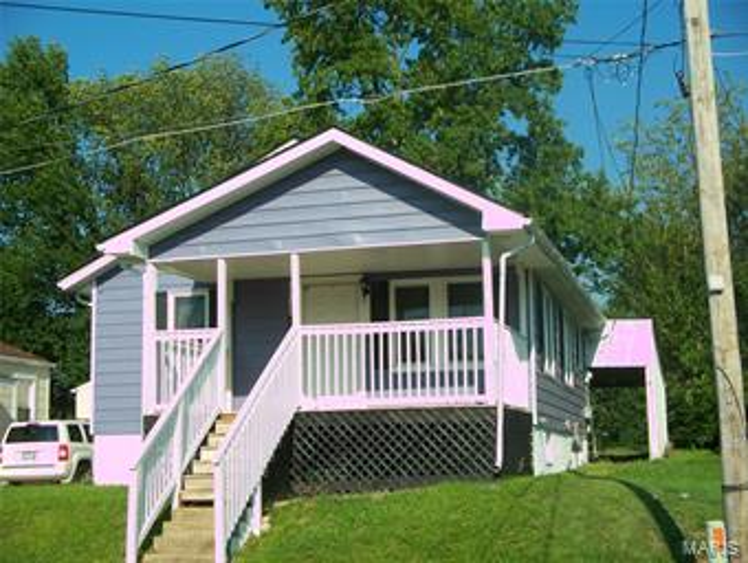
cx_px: 374
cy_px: 282
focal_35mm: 61
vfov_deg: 24.1
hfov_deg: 31.6
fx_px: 1320
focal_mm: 12.89
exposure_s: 1/640
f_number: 3.1
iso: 64
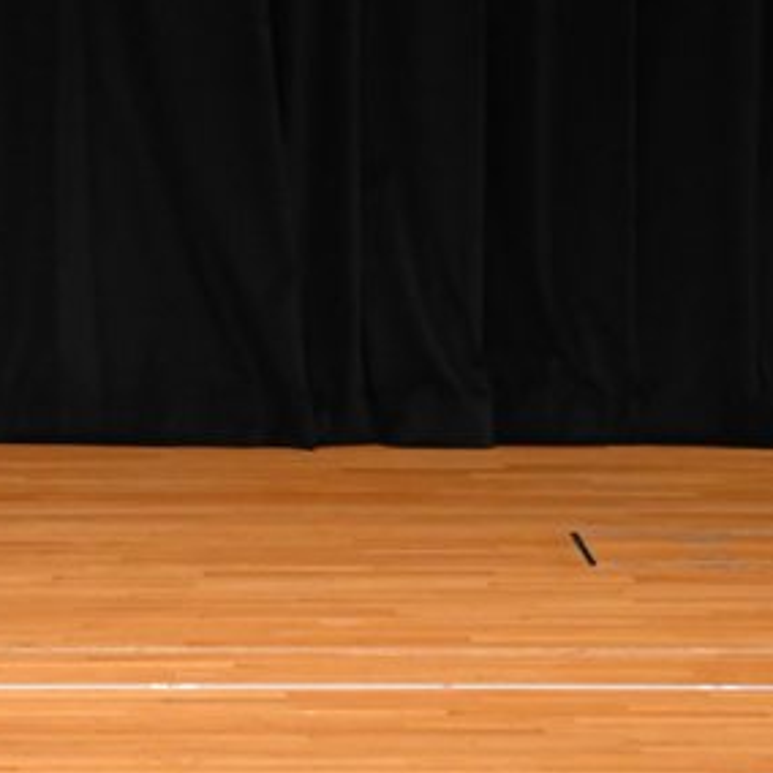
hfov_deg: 3.5
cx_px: -157
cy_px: 193
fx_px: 12708
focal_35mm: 503
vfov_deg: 3.5
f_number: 5.6
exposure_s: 1/400
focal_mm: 145
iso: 3200
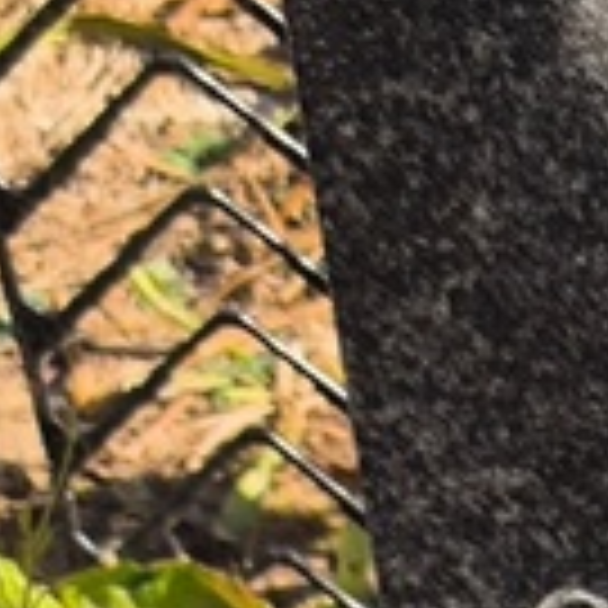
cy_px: 1058
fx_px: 5206
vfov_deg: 6.5
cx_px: 1281
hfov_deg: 6.5
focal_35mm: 262
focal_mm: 4.71
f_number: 1.7
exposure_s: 1/1158
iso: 50
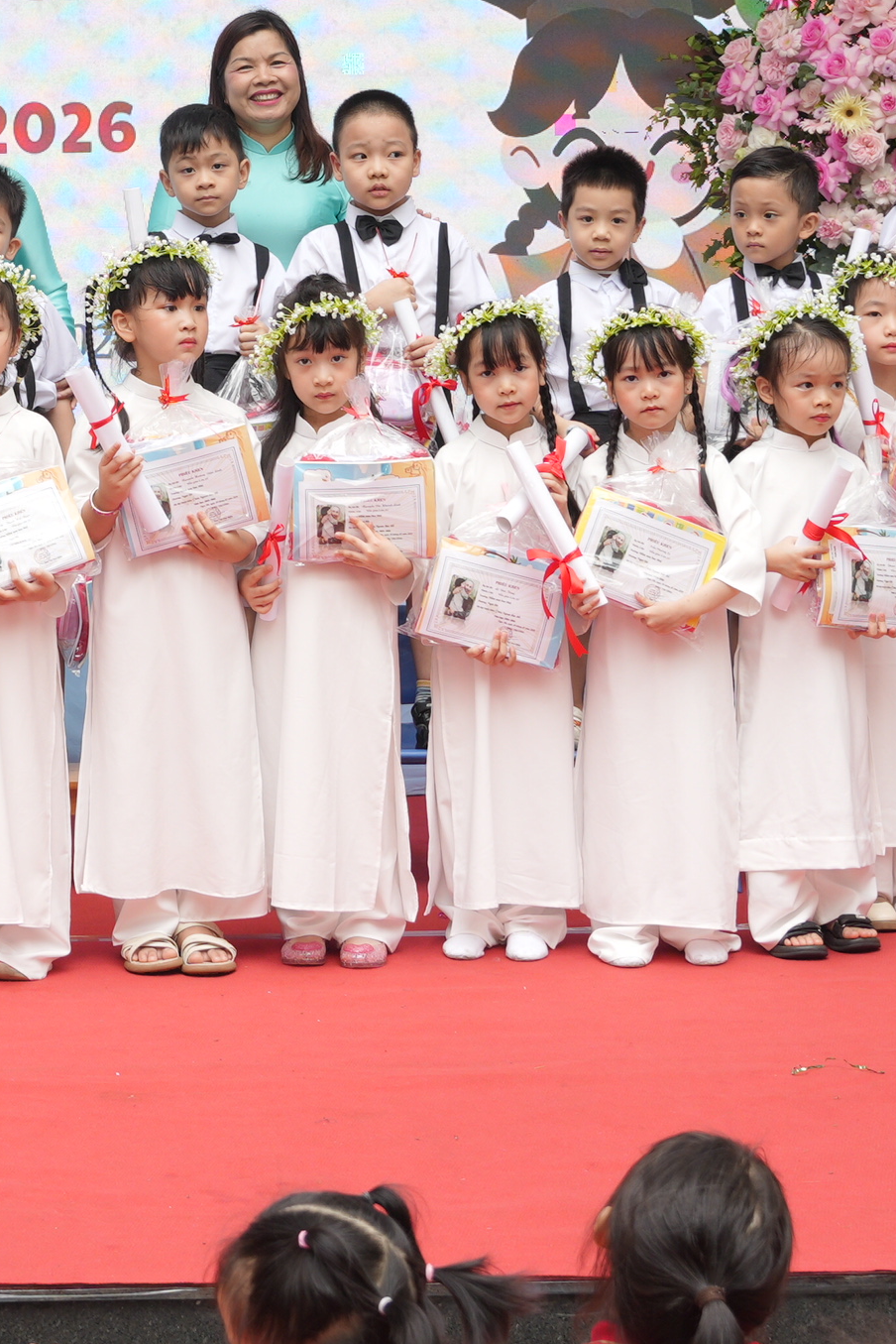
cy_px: -115
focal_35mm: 102
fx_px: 3818
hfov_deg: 13.0
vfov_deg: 19.2
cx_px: -251
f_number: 4
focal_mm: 30.1
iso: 160
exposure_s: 1/200
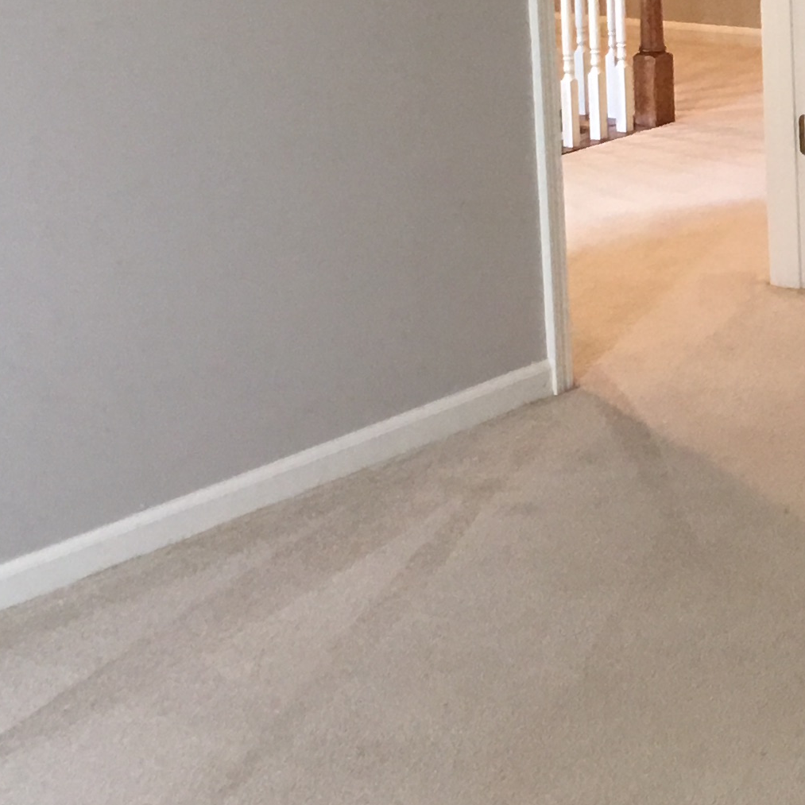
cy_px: -35
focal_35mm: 102
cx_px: 1260
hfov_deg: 15.5
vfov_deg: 16.6
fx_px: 2684
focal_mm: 4.15
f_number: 2.2
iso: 40
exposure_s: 1/15
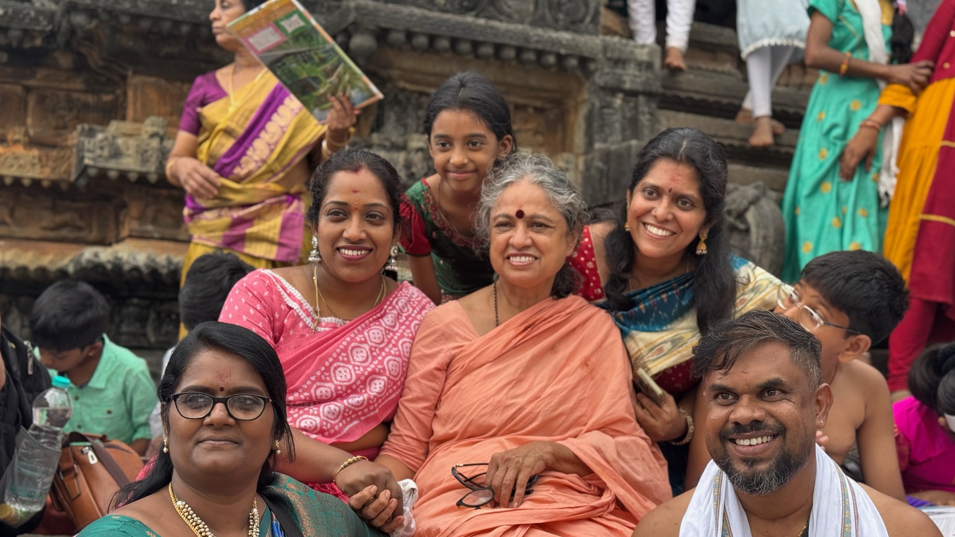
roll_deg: -3.1
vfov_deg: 22.6
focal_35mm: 53
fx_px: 1342
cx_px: 480
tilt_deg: +2.6
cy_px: 343
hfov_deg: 39.2
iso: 64
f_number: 1.78
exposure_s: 1/377
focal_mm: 6.76
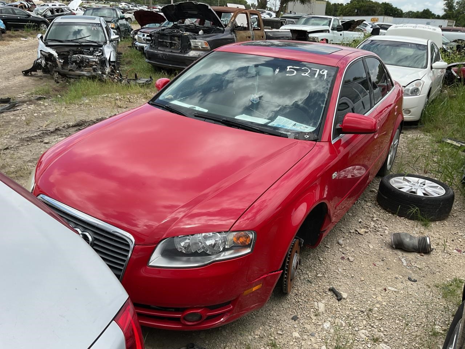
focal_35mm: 29
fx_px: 390
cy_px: 174
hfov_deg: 61.7
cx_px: 232
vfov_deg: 48.2
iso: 16
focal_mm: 3
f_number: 1.8
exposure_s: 1/1035
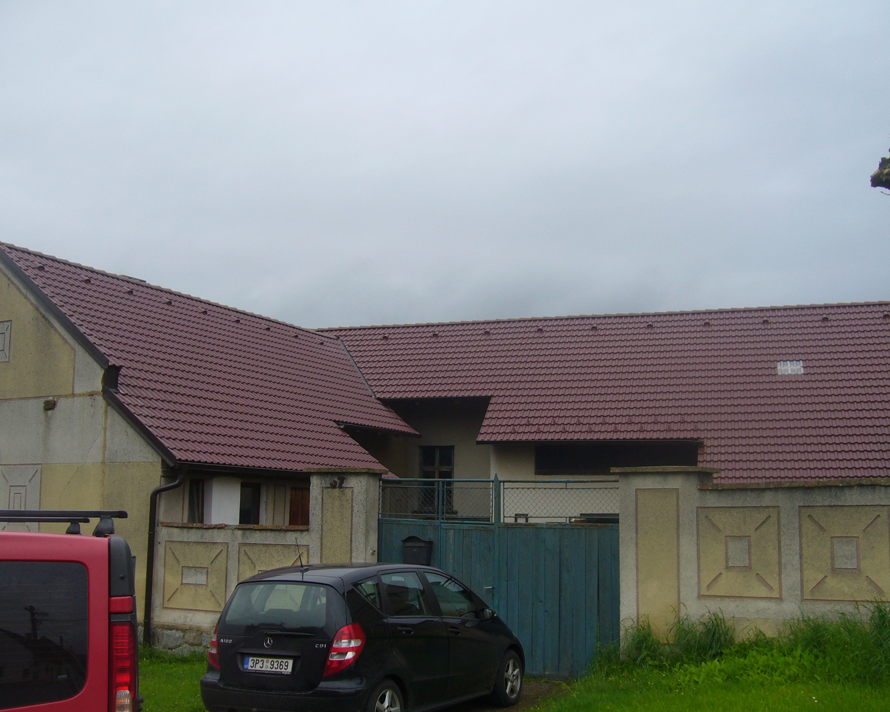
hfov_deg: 49.1
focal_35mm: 37
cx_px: 446
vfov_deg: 40.1
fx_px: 975
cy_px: 360
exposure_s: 1/160
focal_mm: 5.8
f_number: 5.6
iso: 80
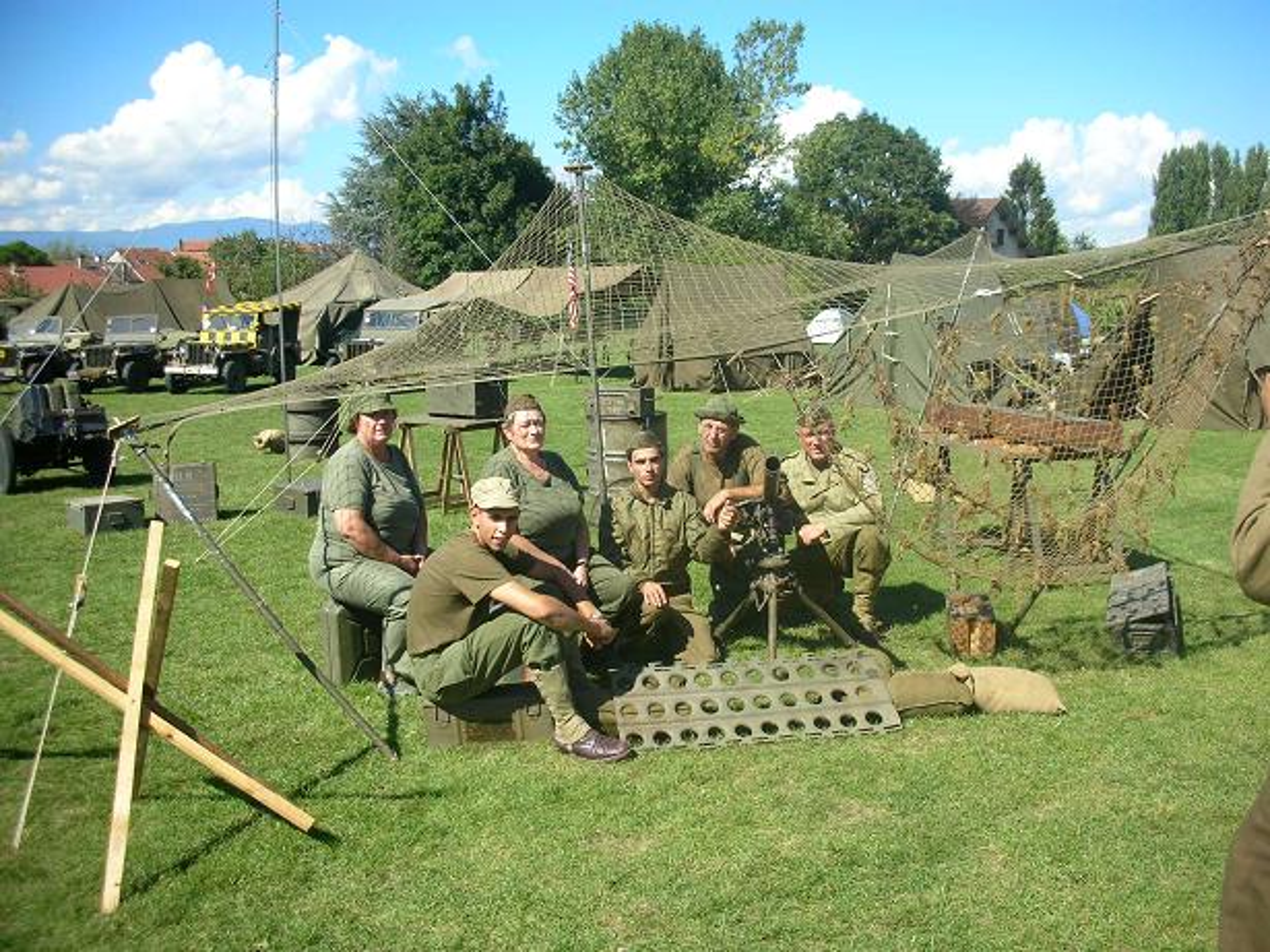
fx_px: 1284
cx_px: 635
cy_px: 476
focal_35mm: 35
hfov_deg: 52.6
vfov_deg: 40.7
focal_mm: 5.8
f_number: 8.5
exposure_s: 1/83.3
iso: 50
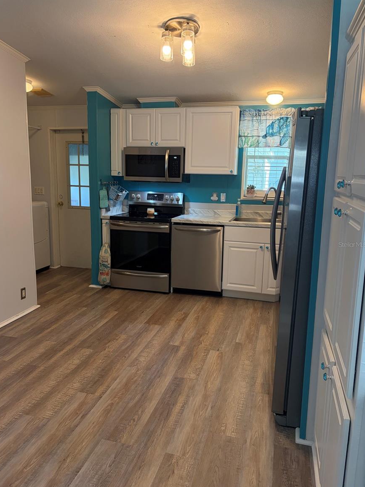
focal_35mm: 27
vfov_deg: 65.3
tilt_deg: -9.9
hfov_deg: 51.4
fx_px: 380
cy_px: 244
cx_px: 179
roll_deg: -1.1
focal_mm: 5.96
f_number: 1.6
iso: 200
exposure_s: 1/120
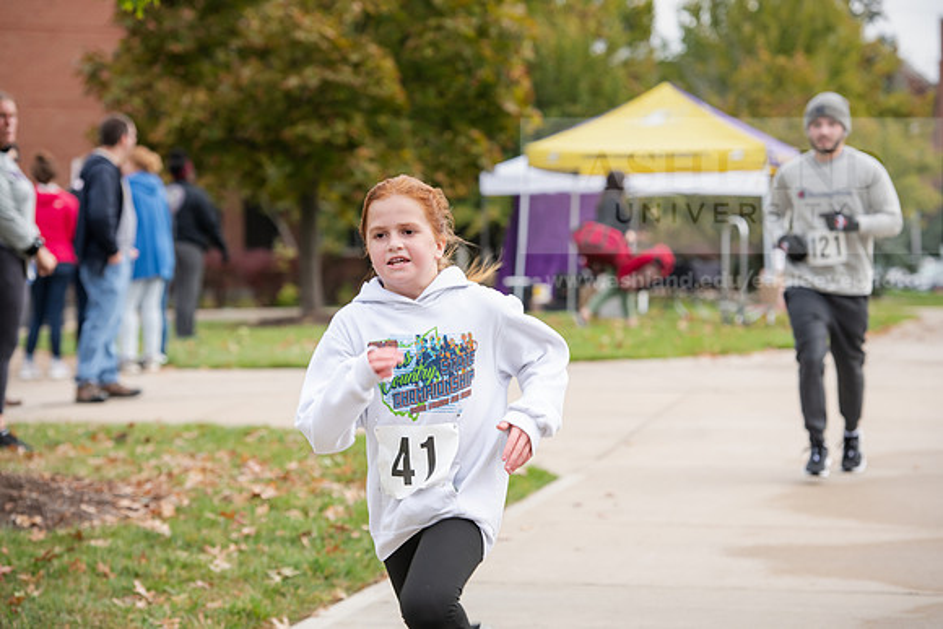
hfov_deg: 16.8
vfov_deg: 11.2
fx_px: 3196
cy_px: 314
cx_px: 472
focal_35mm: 122
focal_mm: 122
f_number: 5
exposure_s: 1/320
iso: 400
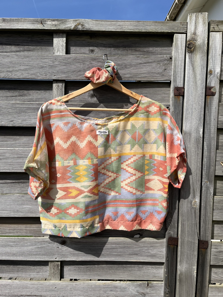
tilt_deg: -4.4
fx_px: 223
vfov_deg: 67.3
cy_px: 148
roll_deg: -0.8
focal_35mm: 26
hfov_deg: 53.1
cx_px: 112
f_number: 1.6
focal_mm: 5.1
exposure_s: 1/4854
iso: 50
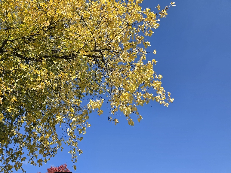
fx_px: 153
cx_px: 116
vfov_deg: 58.9
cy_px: 86
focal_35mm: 23
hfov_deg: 73.9
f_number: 1.4
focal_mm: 6.5
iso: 64
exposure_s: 1/5605
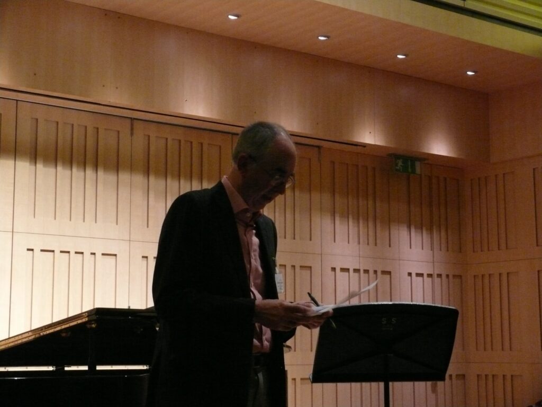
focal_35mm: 68
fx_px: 1065
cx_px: 271
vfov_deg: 21.6
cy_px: 204
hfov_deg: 28.6
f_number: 3.2
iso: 800
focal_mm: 14.3
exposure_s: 1/25
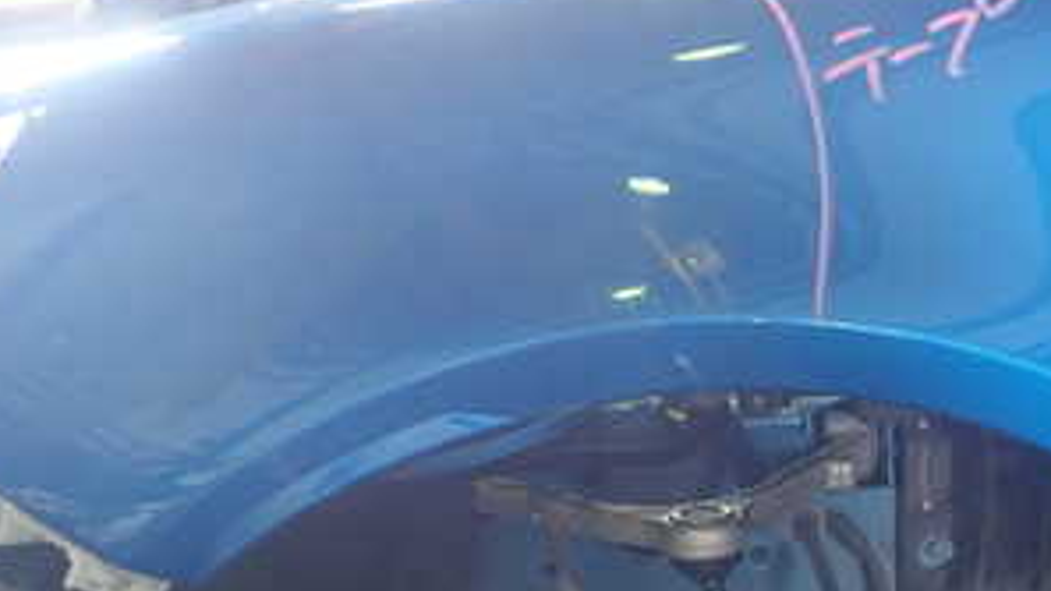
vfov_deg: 18.1
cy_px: 460
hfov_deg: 31.5
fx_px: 1839
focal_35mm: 66
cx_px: 740
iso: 320
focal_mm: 5.5
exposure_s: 1/30
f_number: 2.3
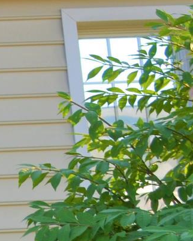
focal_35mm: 172
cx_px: -342
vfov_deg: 11.1
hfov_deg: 8.0
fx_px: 1227
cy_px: -17
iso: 250
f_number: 5.6
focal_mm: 24
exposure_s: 1/125
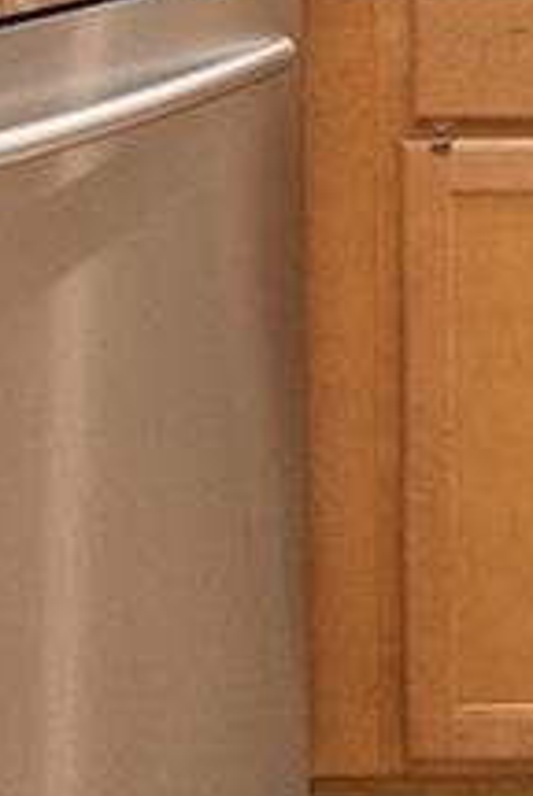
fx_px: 2302
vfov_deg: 16.6
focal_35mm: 104
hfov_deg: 12.8
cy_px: -600
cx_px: 670
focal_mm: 14
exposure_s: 1/40
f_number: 8
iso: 500
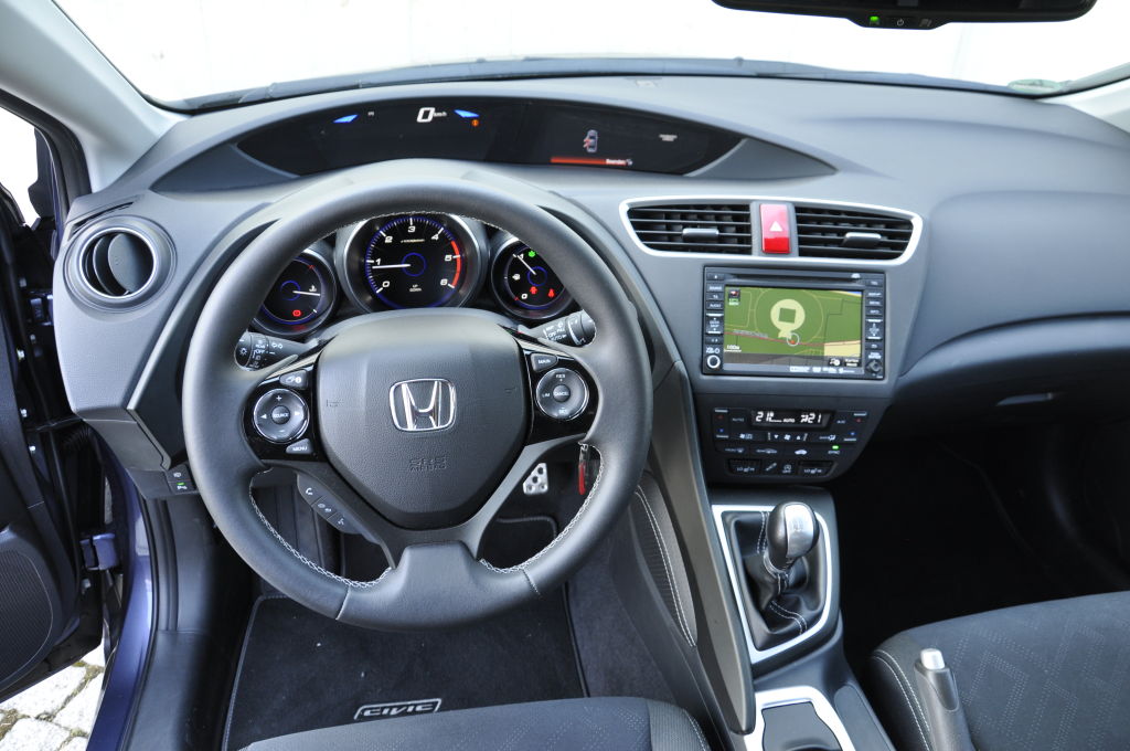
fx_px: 846
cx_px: 565
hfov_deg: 67.4
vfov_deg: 47.8
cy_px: 376
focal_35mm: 27
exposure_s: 1/30
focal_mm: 18
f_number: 5.6
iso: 400
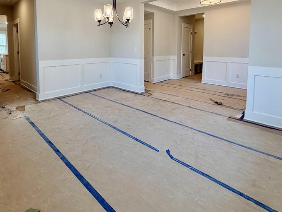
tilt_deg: -4.0
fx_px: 171
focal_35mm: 21
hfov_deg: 78.8
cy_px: 59
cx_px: 128
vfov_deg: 60.7
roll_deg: -0.1
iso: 125
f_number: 2.2
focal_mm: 2.22
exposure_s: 1/120
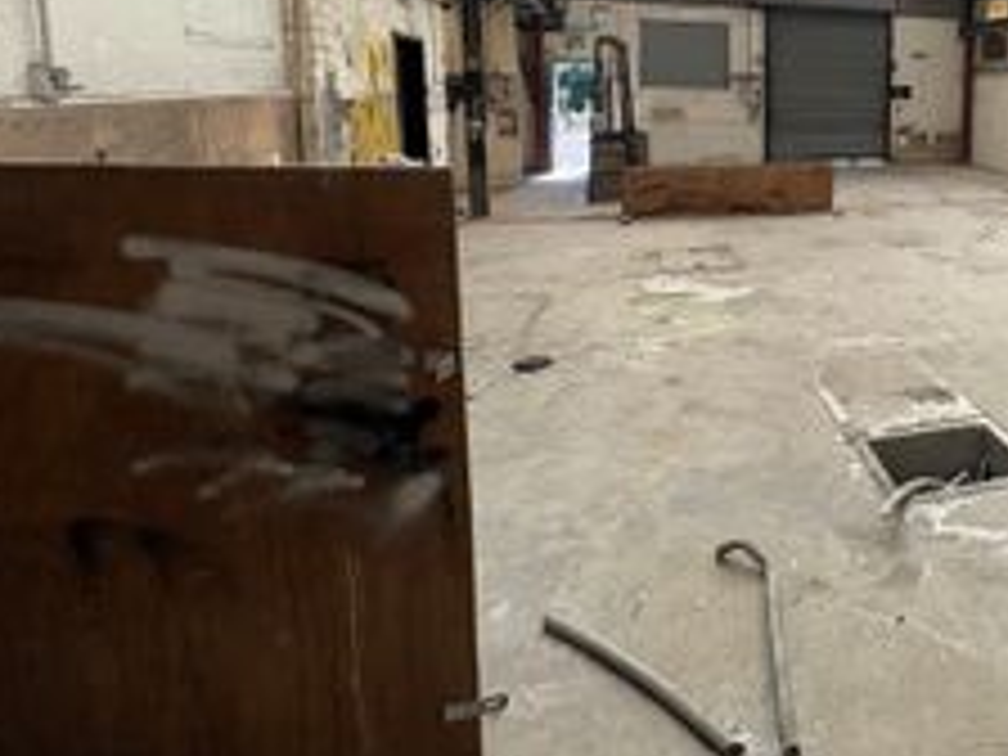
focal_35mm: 25
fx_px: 728
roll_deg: -0.1
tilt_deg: -4.1
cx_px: 868
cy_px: 171
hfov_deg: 60.9
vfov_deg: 52.0
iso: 64
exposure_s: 1/217
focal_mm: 2.22
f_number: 2.2
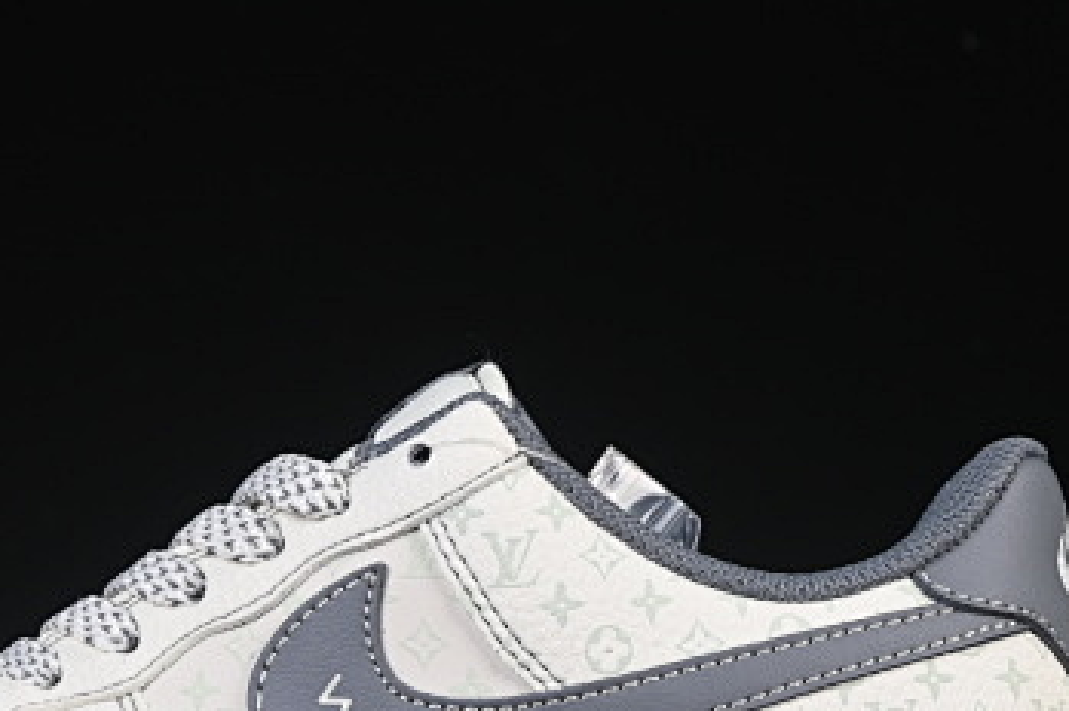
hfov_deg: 11.9
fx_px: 5103
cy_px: 621
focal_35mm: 172
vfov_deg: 7.9
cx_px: 319
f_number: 8
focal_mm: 50
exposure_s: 1/80
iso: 160
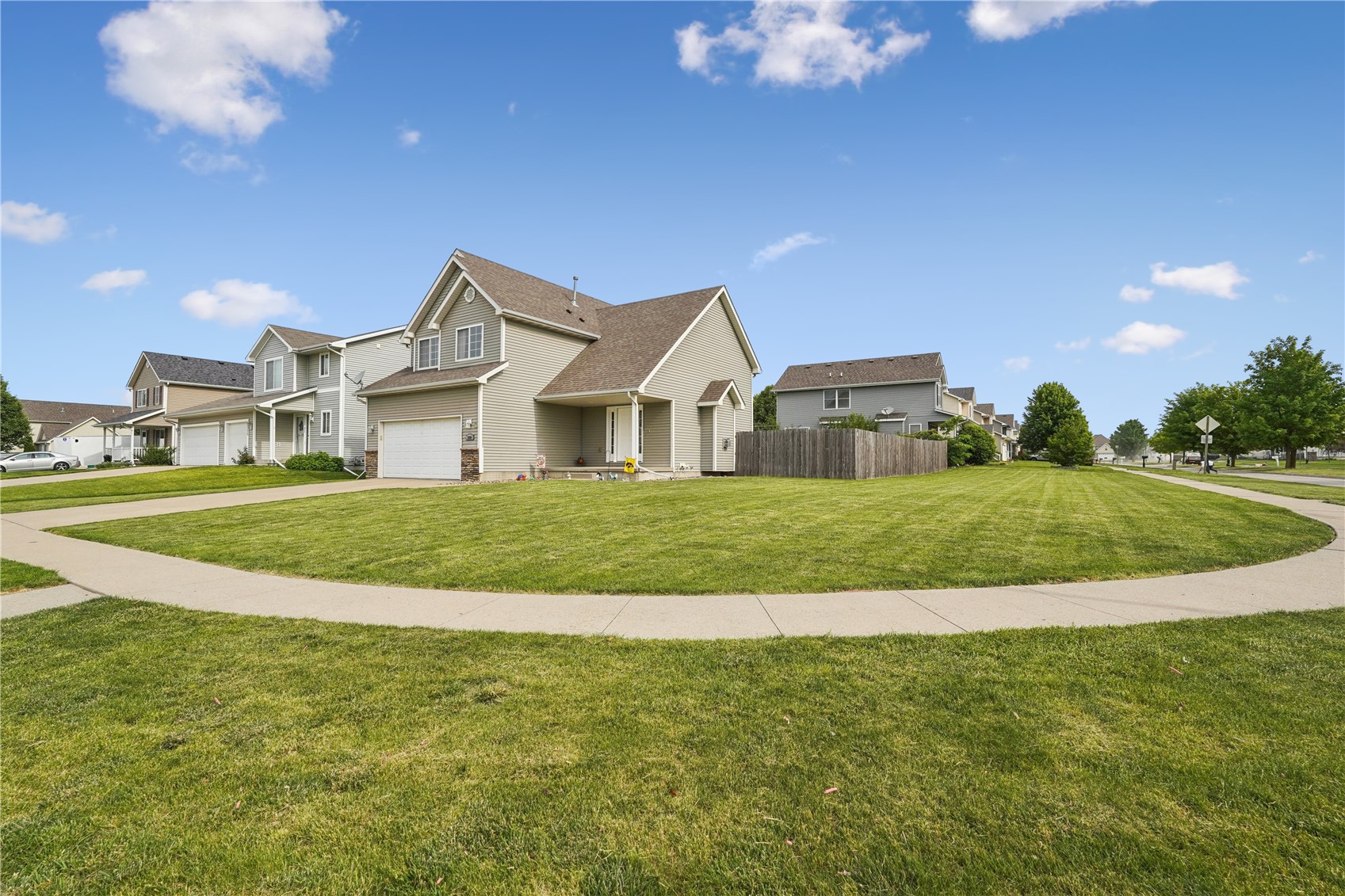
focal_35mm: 16
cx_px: 672
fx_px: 598
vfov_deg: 73.7
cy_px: 448
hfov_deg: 96.7
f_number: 9
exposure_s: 1/800
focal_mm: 16
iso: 400
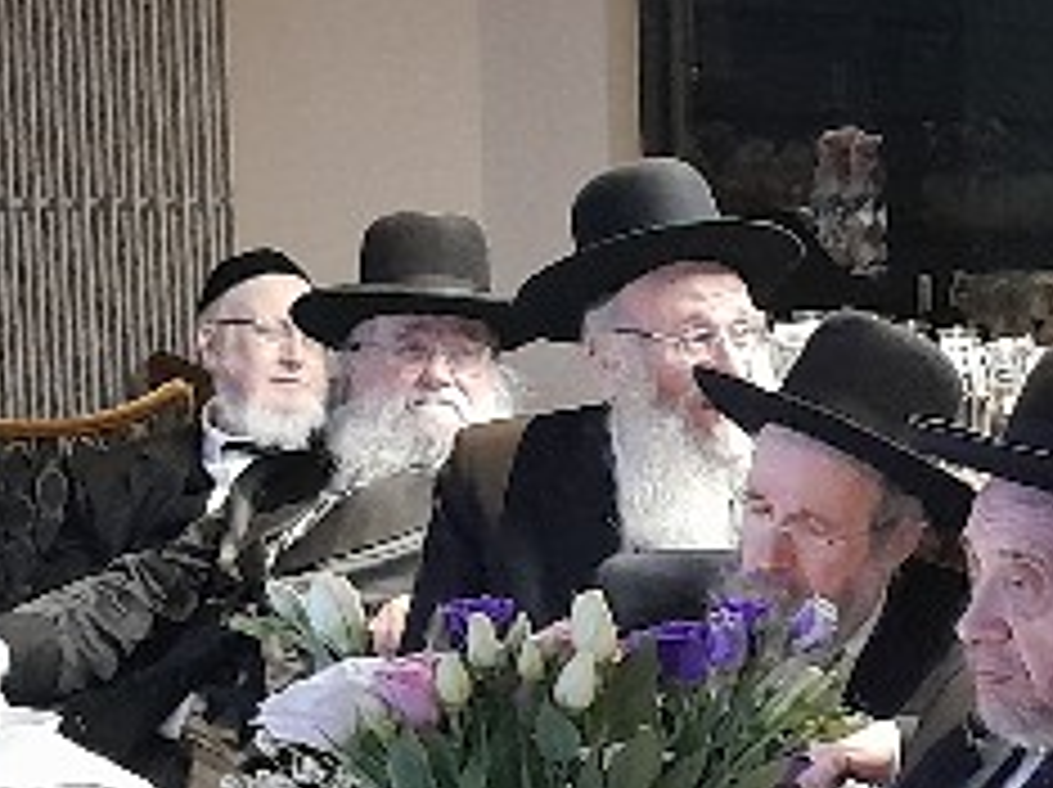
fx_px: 3464
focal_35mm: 114
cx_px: 1534
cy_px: 635
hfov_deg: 16.0
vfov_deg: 12.9
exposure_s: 1/25
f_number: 1.8
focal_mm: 3.98
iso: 500
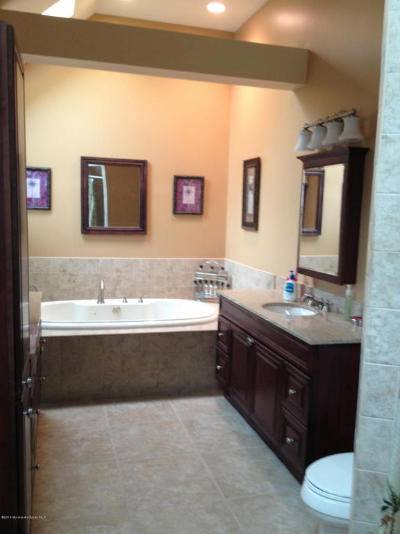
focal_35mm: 35
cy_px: 267
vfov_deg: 52.6
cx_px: 200
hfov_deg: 40.7
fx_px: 539
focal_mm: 4.28
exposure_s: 1/20
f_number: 2.4
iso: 100
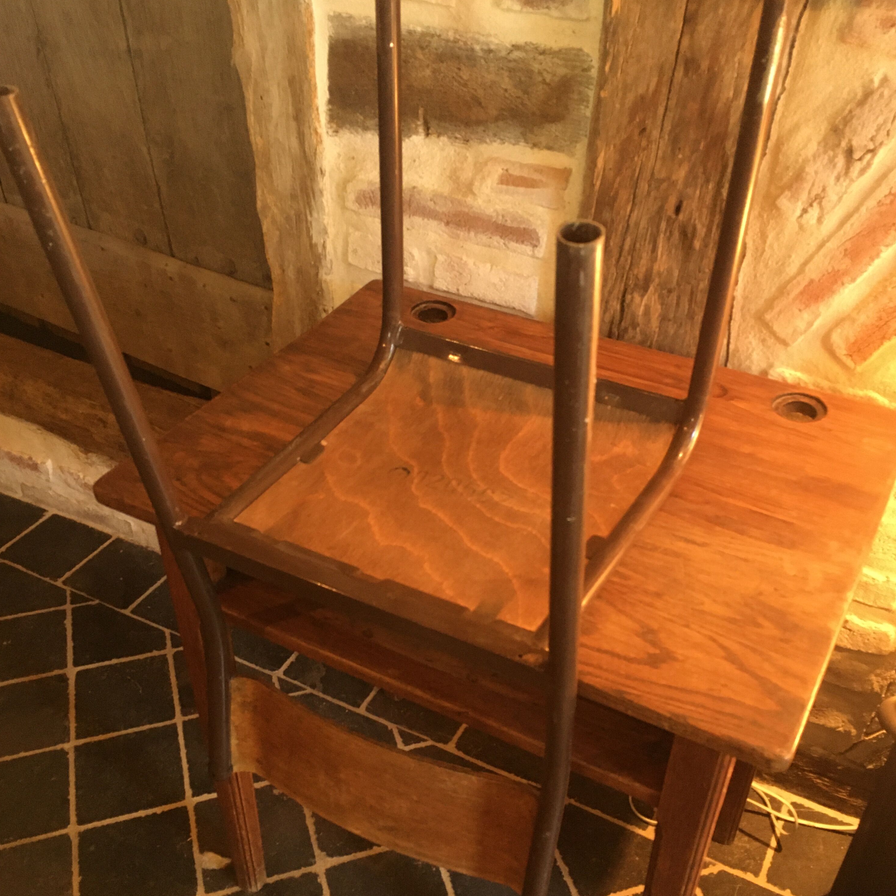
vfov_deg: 47.0
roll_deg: -1.0
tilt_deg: -39.6
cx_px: 451
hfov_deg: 47.2
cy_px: 536
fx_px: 1025
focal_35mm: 35
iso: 200
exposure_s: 1/20
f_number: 2.2
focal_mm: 4.15
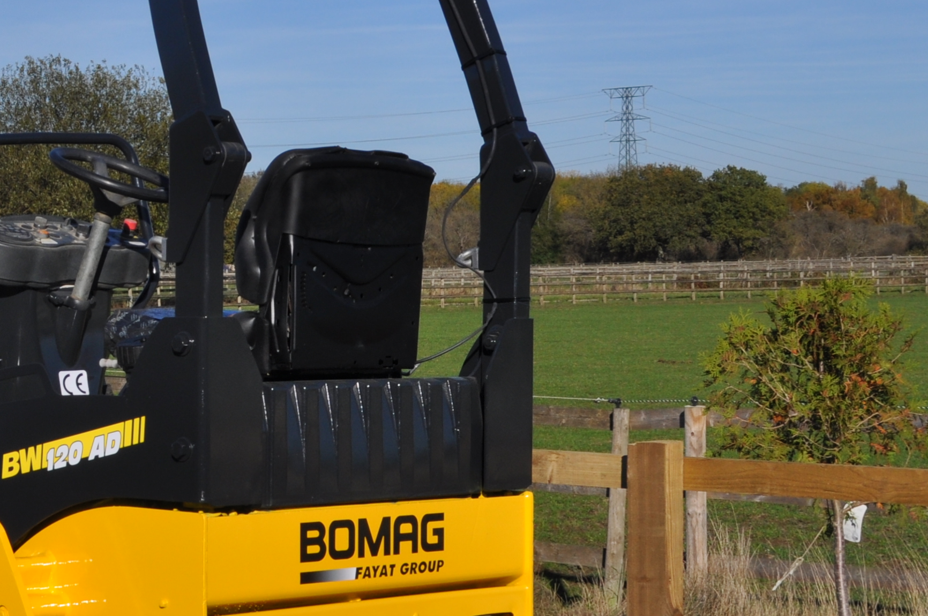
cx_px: -28
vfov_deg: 13.1
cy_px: 346
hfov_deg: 19.1
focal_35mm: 104
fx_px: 2677
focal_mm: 28
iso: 200
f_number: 11
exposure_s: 1/500
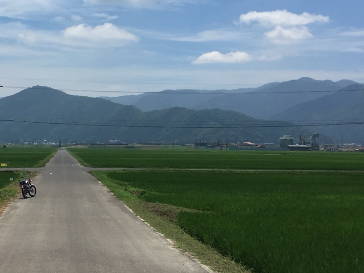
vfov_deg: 21.1
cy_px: 67
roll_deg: -0.9
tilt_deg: +5.5
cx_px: 66
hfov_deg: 27.5
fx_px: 725
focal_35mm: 69
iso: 25
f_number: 2.2
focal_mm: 4.15
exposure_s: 1/3077
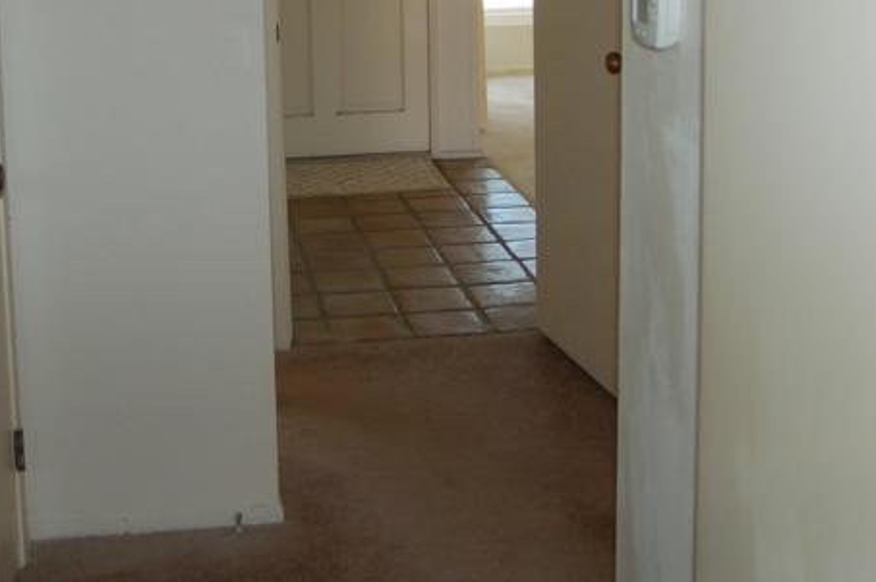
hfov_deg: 32.8
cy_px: 7
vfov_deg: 21.5
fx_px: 1483
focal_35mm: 61
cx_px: 348
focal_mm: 18
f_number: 3.5
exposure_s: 1/60
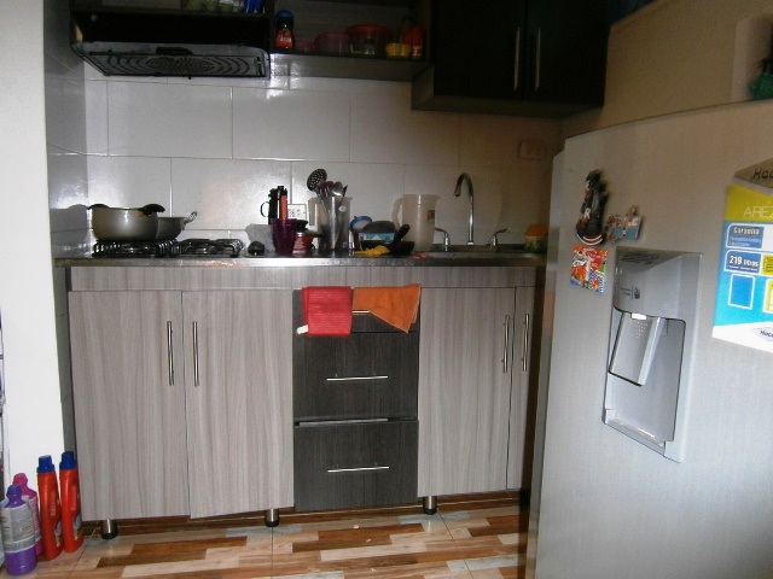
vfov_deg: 53.1
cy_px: 290
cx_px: 386
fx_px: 581
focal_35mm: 26
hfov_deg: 67.3
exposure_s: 1/30
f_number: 2.8
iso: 160
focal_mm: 4.7
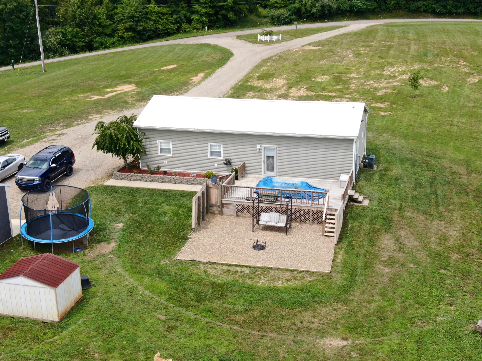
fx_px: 640
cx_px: 241
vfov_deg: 31.5
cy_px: 180
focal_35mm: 46
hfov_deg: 41.2
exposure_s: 1/400
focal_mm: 8.23
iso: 100
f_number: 3.7
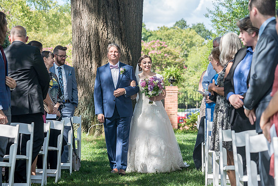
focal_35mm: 99
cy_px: 92
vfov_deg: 13.8
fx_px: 765
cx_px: 137
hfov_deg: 20.6
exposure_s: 1/200
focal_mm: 97
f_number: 5
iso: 100
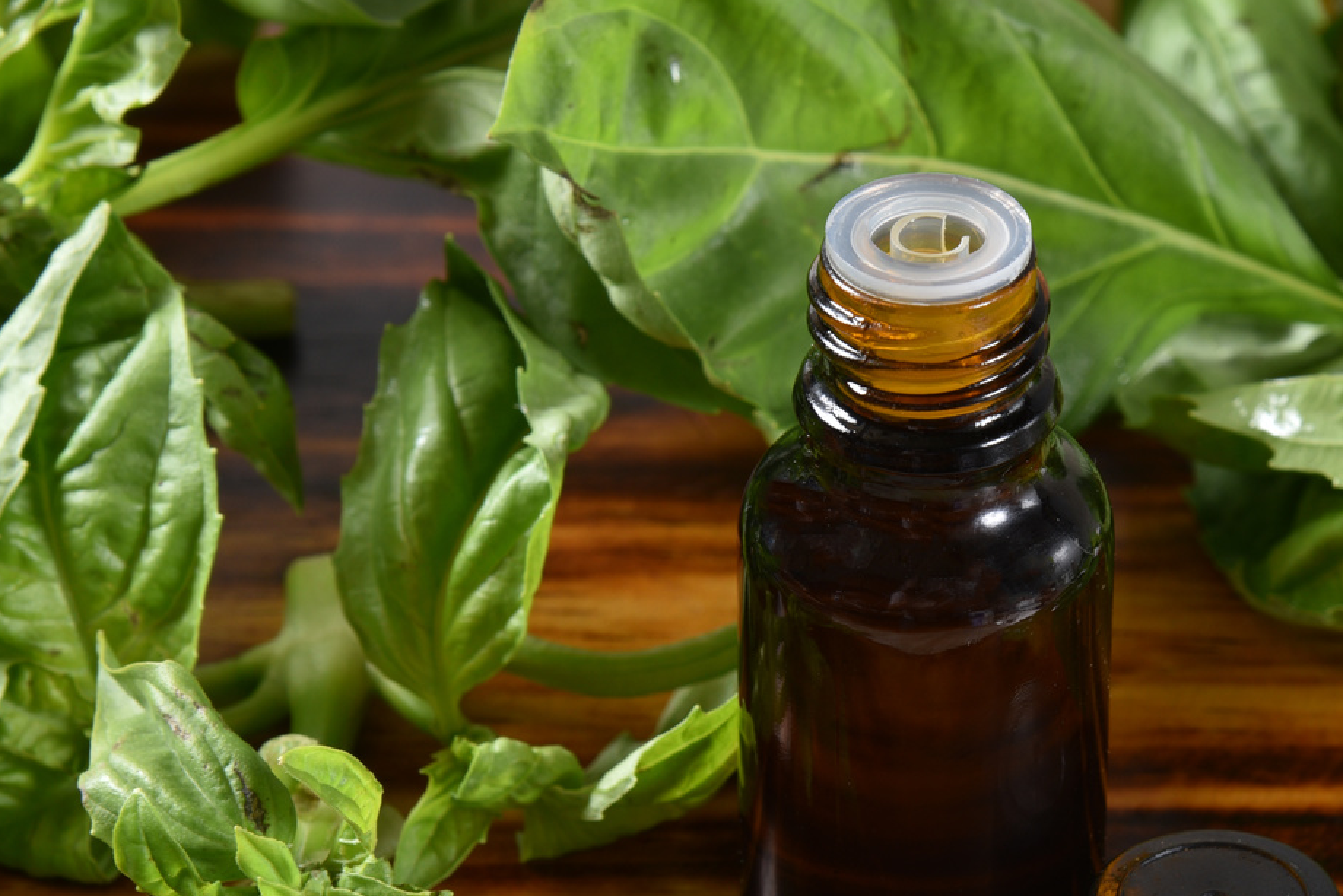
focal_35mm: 220
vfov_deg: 6.2
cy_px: 571
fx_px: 8209
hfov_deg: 9.3
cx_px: 850
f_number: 13
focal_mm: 120
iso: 100
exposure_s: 1/200
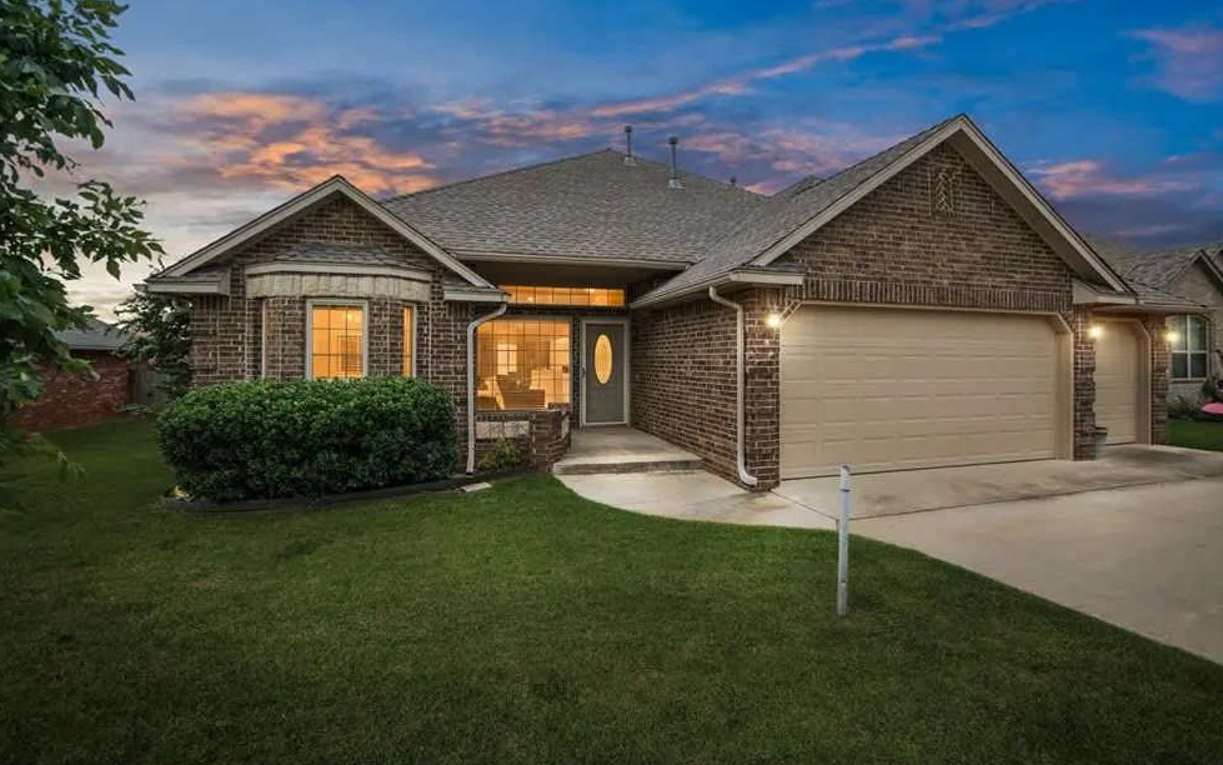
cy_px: 349
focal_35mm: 16
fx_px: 533
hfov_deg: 97.8
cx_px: 626
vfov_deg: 71.1
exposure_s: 1/125
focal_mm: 10
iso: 200
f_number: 10
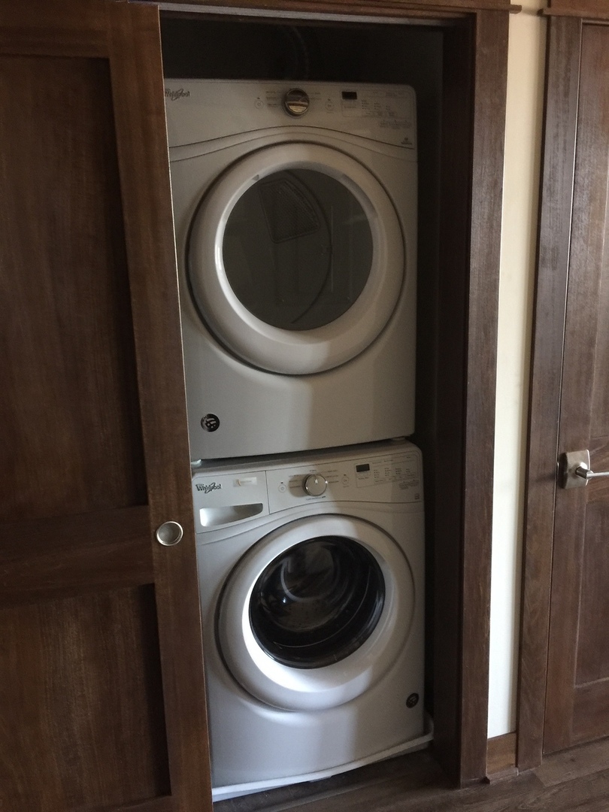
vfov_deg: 61.7
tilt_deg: -11.4
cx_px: 304
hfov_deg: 48.2
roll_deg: +0.7
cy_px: 406
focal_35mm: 29
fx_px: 680
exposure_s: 1/4
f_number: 2.2
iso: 80
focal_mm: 4.15
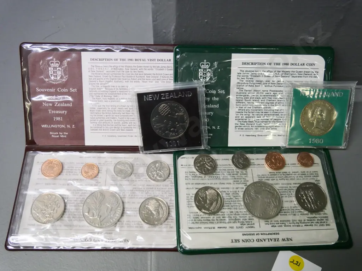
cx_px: 181
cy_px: 136
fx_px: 376
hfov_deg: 51.4
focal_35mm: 36
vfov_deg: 39.7
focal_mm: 18
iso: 3200
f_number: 4
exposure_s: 1/400
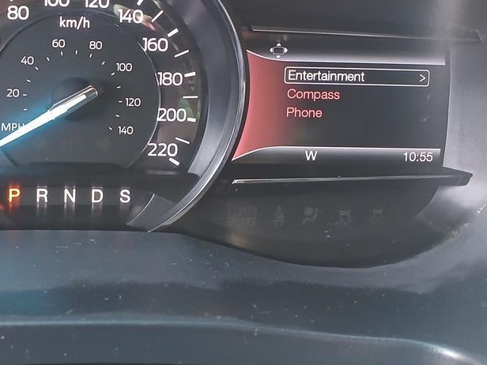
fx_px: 760
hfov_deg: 33.8
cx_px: 59
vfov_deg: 26.8
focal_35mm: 54
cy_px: 103
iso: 200
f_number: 1.8
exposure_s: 1/33.3
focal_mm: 3.98
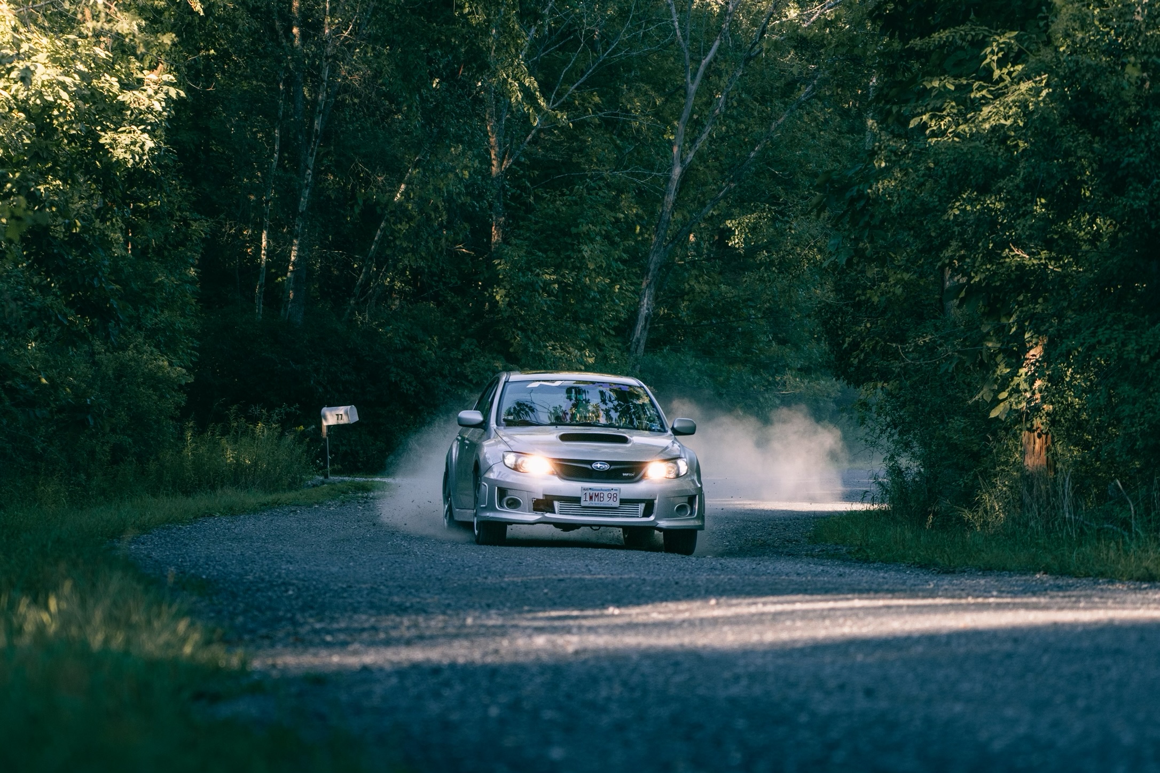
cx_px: 580
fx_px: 3383
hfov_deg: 19.5
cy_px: 386
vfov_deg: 13.0
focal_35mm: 105
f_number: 4
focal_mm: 105
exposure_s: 1/800
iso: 500
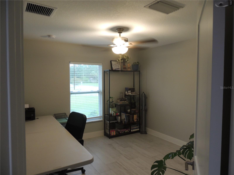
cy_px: 88
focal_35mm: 24
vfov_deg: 56.8
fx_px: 162
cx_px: 117
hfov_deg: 71.6
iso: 180
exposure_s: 1/30
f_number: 3
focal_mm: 4.3
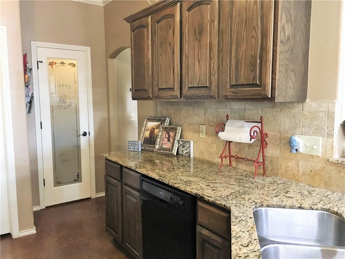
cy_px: 130
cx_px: 172
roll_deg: +0.5
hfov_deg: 61.7
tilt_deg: -6.8
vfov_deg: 48.2
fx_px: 289
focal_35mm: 29
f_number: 2.2
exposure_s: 1/15
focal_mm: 4.15
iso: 250
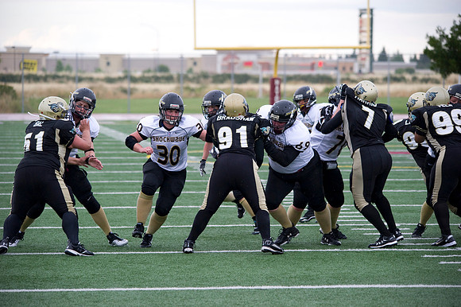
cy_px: 154
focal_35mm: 220
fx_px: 2816
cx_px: 230
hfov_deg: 9.4
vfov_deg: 6.2
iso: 2000
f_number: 5.6
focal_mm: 220
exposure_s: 1/1000
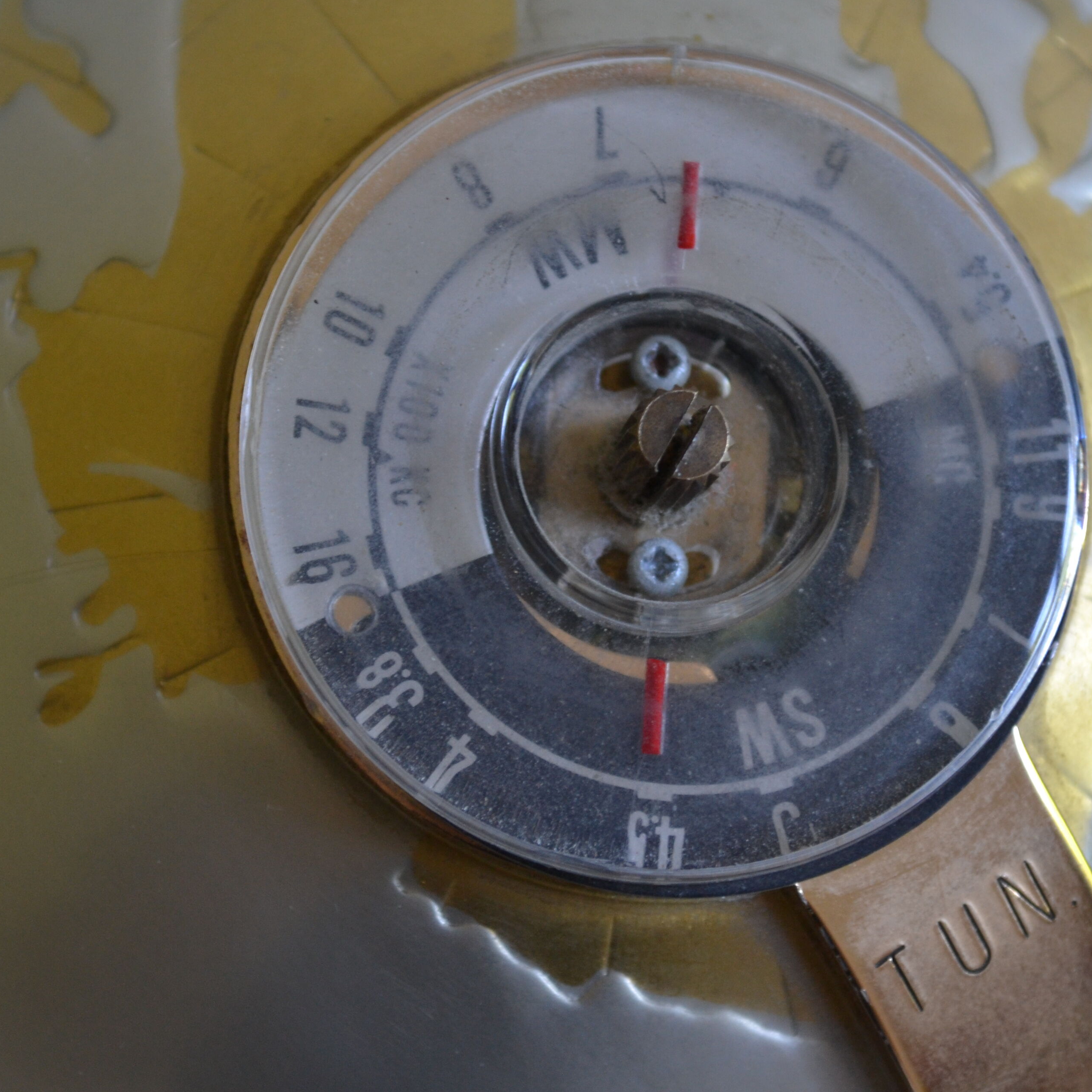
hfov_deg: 16.4
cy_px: 451
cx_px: 499
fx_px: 3783
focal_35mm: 106
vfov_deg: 16.4
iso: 400
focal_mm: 46
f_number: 5.3
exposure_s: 1/25
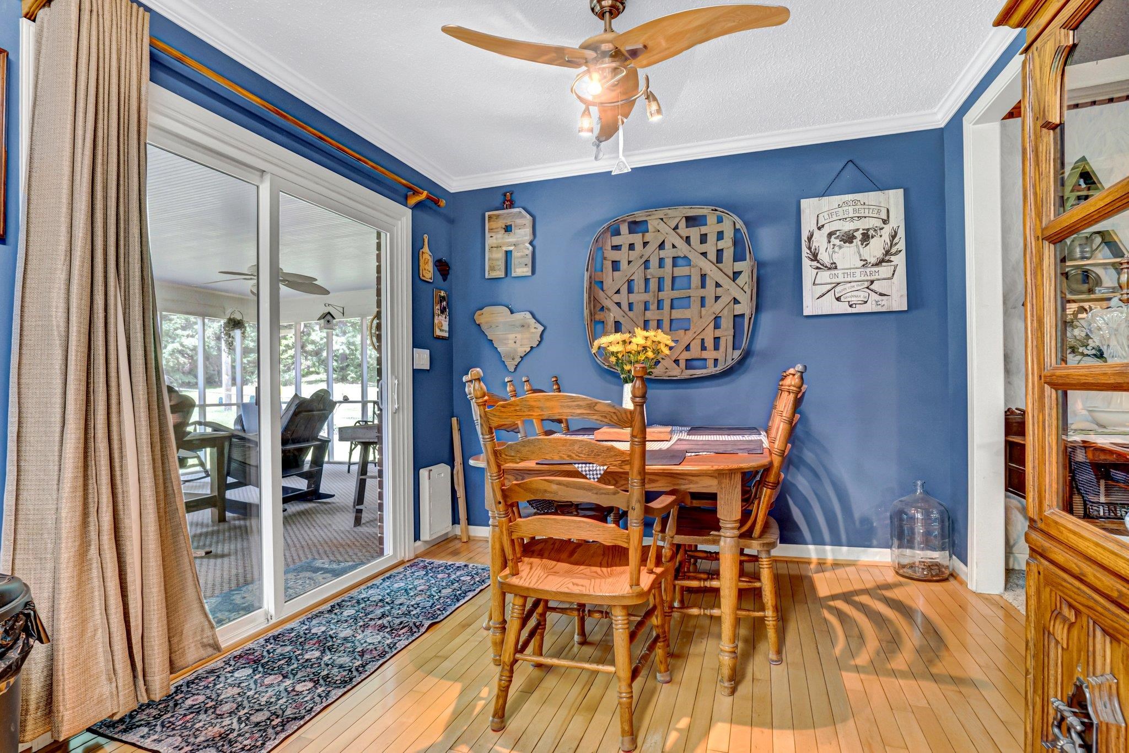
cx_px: 564
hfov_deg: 100.4
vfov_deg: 77.3
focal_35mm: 15
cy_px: 376
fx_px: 470
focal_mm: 10
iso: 400
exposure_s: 1/5
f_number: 7.1
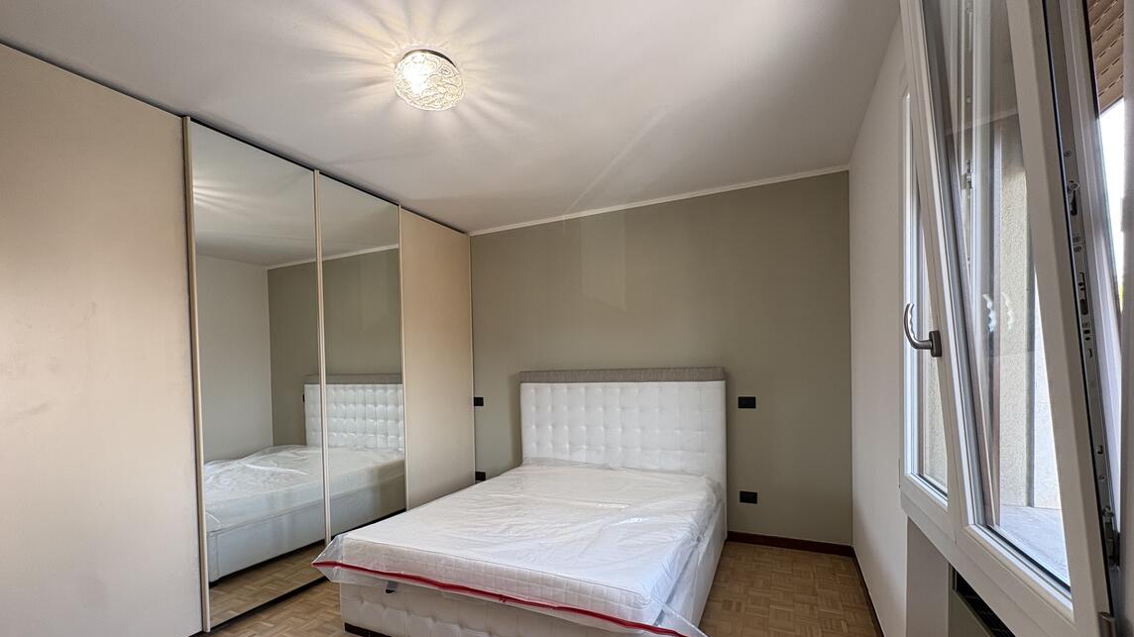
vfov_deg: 66.4
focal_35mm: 16
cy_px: 382
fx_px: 481
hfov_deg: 99.4
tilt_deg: -0.7
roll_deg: +1.4
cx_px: 555
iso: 125
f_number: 2.2
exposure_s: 1/99
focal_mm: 2.22
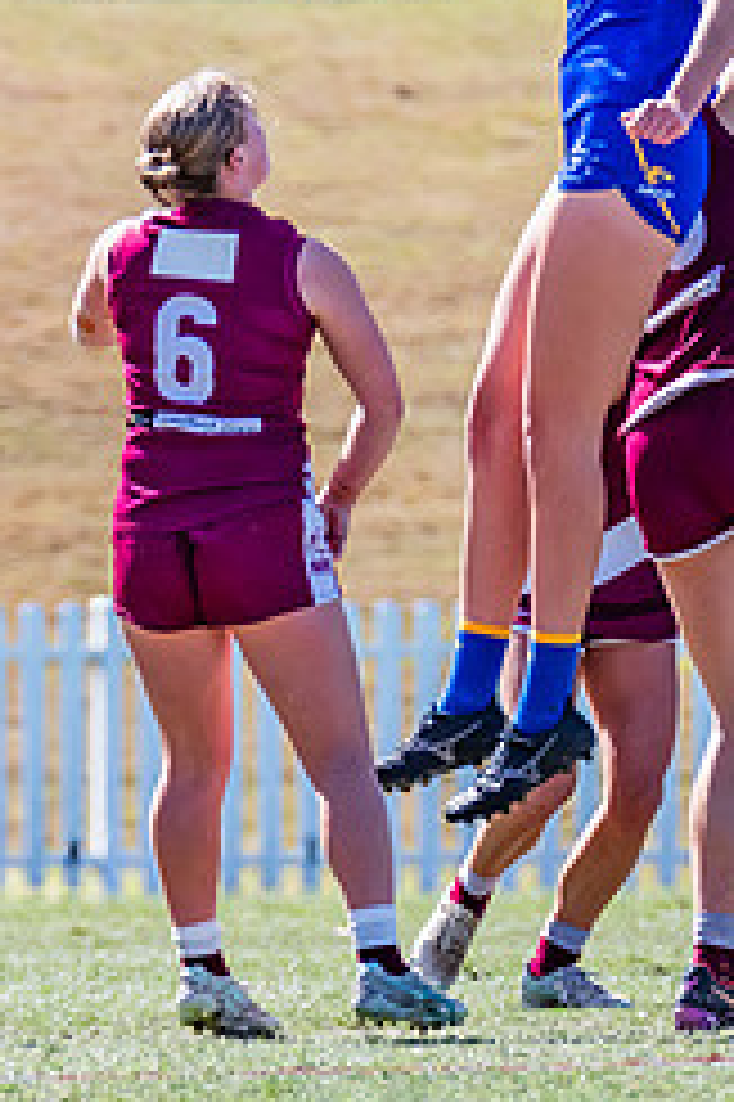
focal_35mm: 1379
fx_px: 42231
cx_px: 548
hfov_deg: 1.0
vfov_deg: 1.5
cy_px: 246
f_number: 6.3
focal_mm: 360
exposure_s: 1/1600
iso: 800
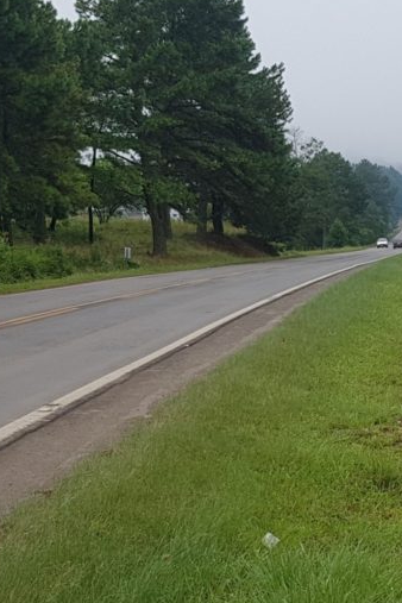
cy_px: 308
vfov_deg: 47.4
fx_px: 687
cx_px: 406
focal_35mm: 41
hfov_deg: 30.3
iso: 50
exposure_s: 1/485
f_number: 1.7
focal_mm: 4.2
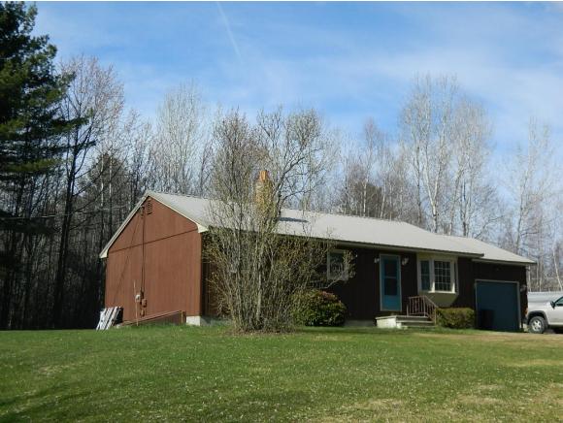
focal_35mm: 47
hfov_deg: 40.4
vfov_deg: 30.9
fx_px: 765
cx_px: 282
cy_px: 212
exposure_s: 1/160
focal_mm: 8.4
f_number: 10.2
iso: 110
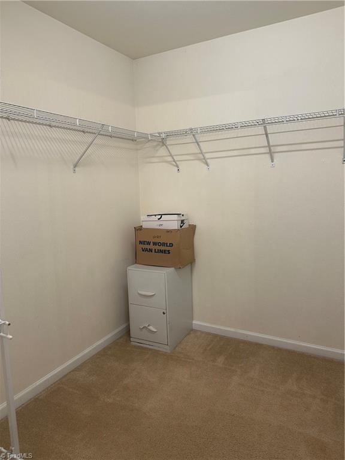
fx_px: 319
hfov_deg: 56.8
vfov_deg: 71.6
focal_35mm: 24
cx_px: 172
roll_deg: +1.2
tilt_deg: -8.0
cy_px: 230
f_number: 1.78
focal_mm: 6.86
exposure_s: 1/60
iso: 125
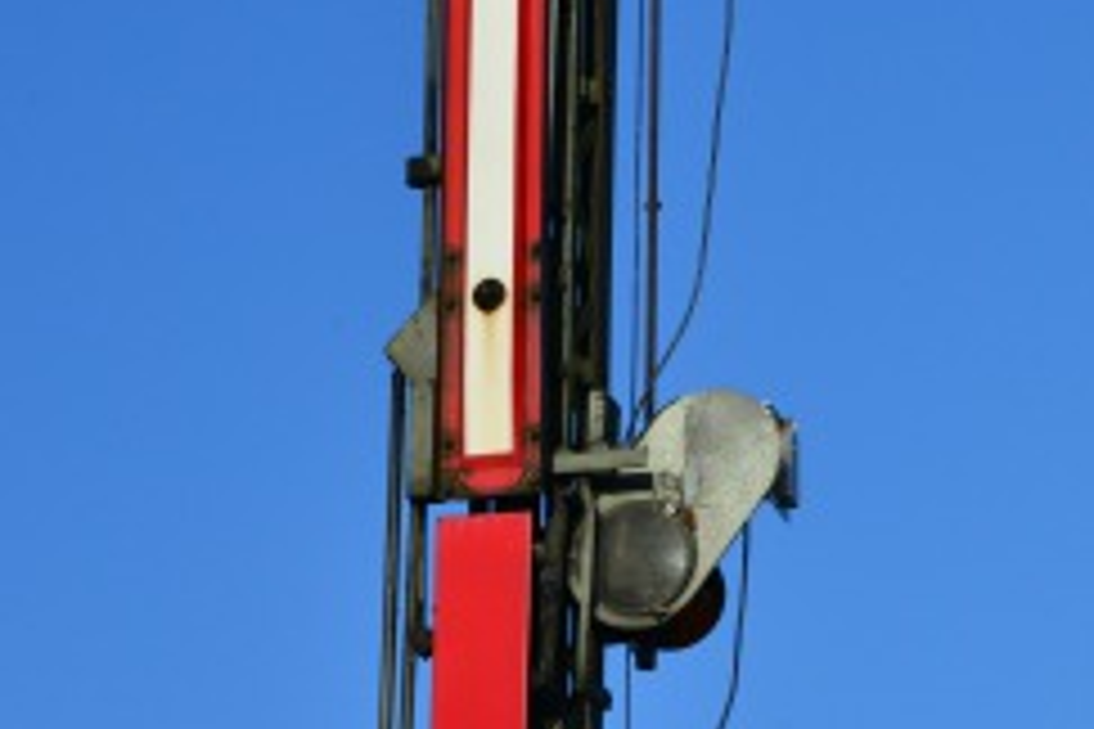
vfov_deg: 4.6
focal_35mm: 296
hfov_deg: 6.9
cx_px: 1171
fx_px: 8994
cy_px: 54
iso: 1000
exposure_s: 1/1000
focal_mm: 120
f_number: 16
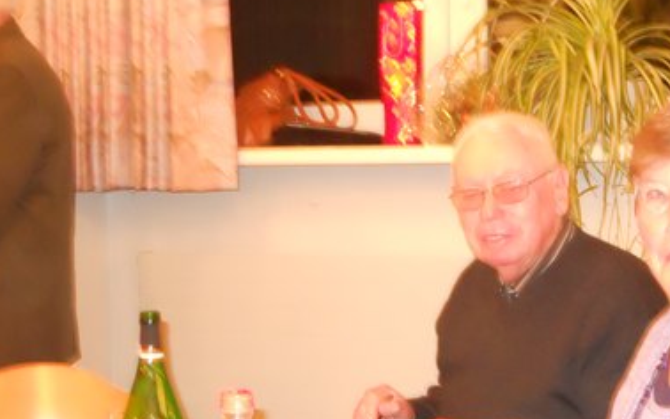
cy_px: 257
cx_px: 429
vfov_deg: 18.8
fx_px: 1260
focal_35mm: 69
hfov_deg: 29.6
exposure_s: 1/6
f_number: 3.2
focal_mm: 7.3
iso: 800
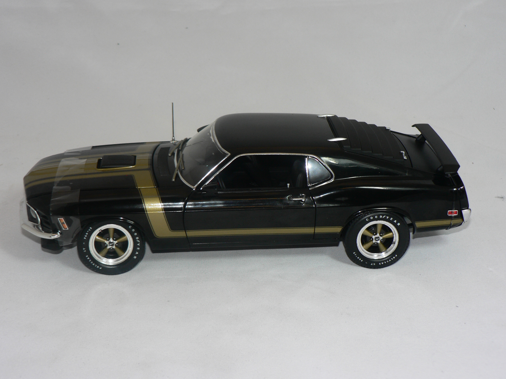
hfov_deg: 31.2
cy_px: 190
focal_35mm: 62
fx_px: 906
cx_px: 253
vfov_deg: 23.7
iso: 80
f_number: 3.2
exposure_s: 1/60
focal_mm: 10.4
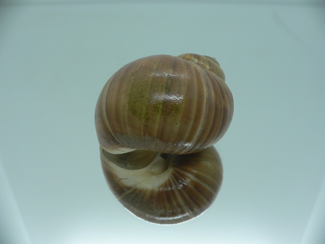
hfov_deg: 52.6
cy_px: 122
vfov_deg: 40.7
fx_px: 329
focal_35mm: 35
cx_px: 162
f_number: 2.8
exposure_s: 1/60
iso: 80
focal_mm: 4.6
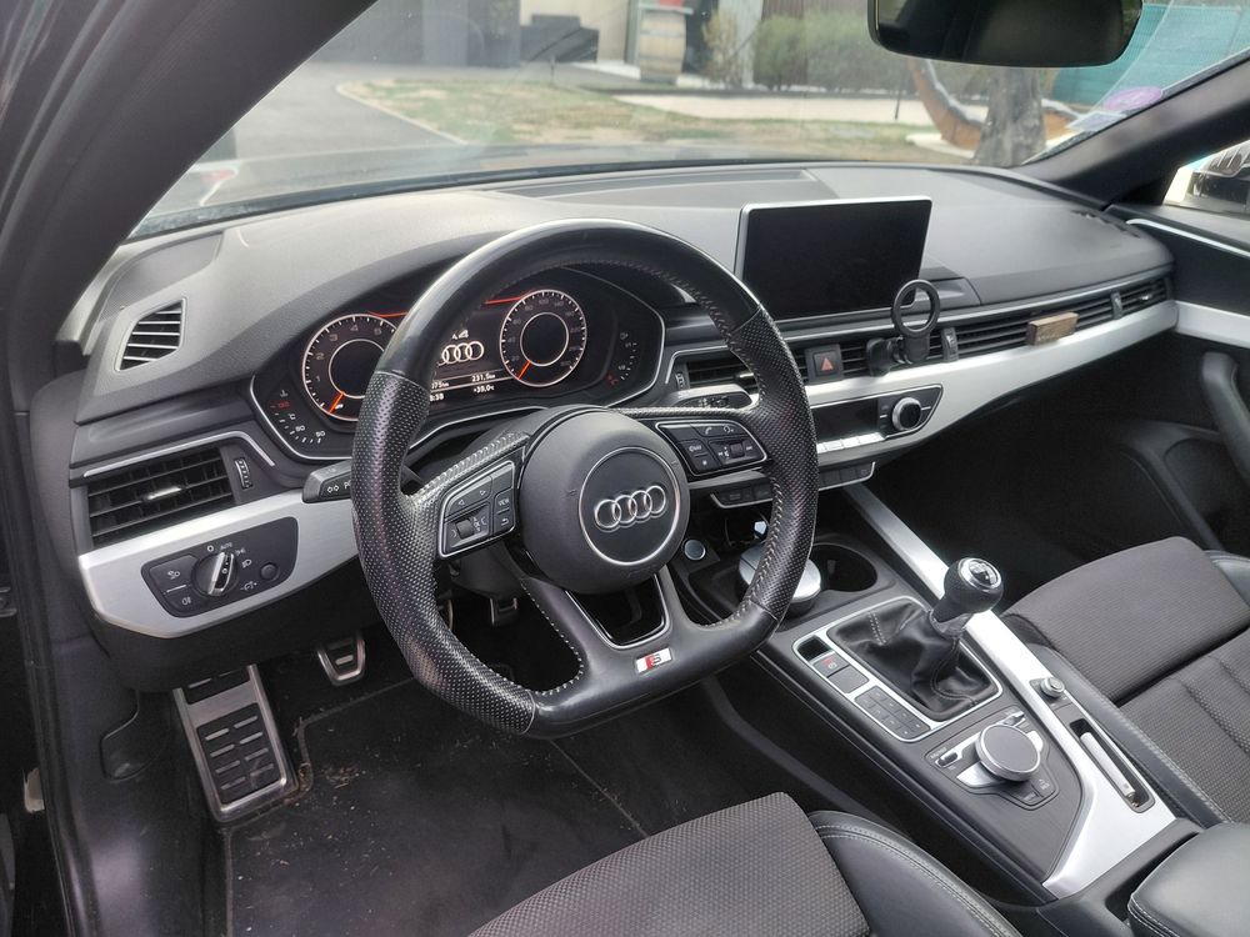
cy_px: 468
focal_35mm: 25
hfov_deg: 69.4
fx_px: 903
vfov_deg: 54.9
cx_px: 625
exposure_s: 1/100
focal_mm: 4.69
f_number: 1.8
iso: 64
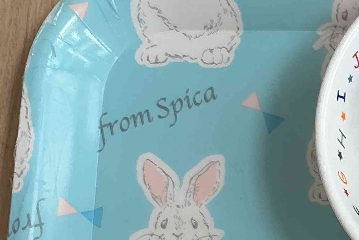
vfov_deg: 12.3
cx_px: 535
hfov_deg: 17.4
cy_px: 368
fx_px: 1057
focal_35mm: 106
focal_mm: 3
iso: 20
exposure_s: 1/120
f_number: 1.8
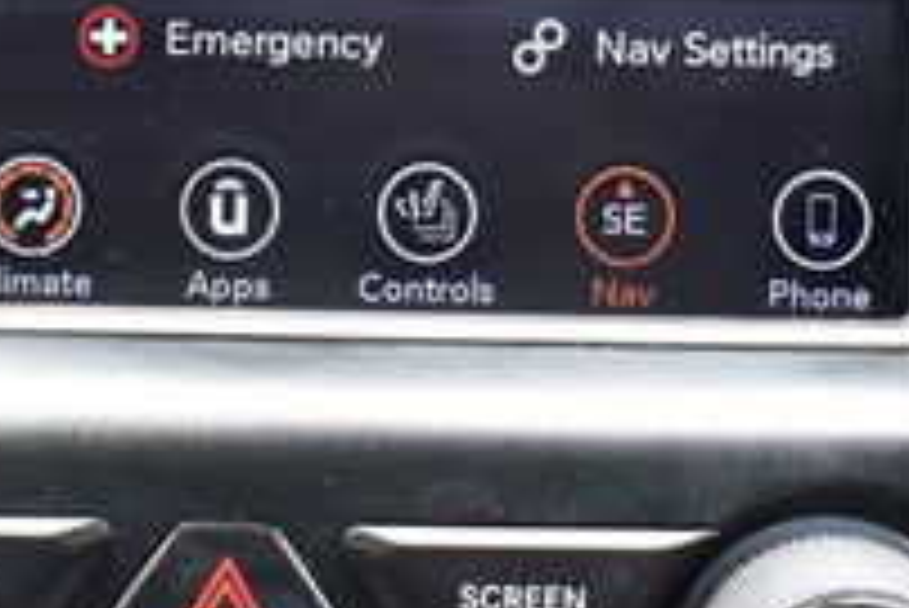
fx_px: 2996
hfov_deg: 17.1
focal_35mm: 119
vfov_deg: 11.4
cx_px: 216
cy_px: -104
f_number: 7.1
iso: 400
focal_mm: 25
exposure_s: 1/40
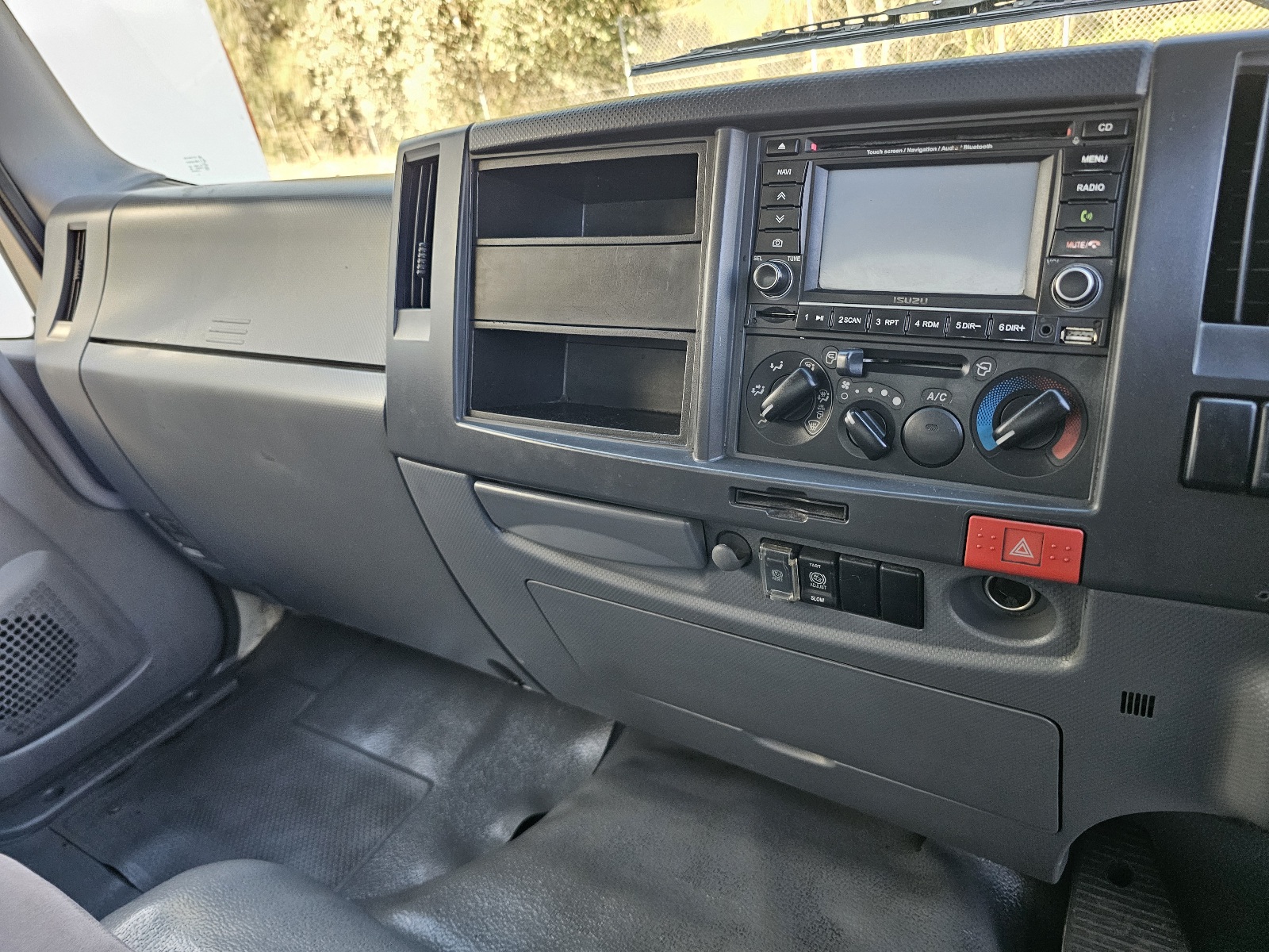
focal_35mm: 23
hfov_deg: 73.9
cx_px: 634
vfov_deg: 58.9
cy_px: 476
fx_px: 843
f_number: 1.7
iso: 640
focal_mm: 6.3
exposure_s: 1/143
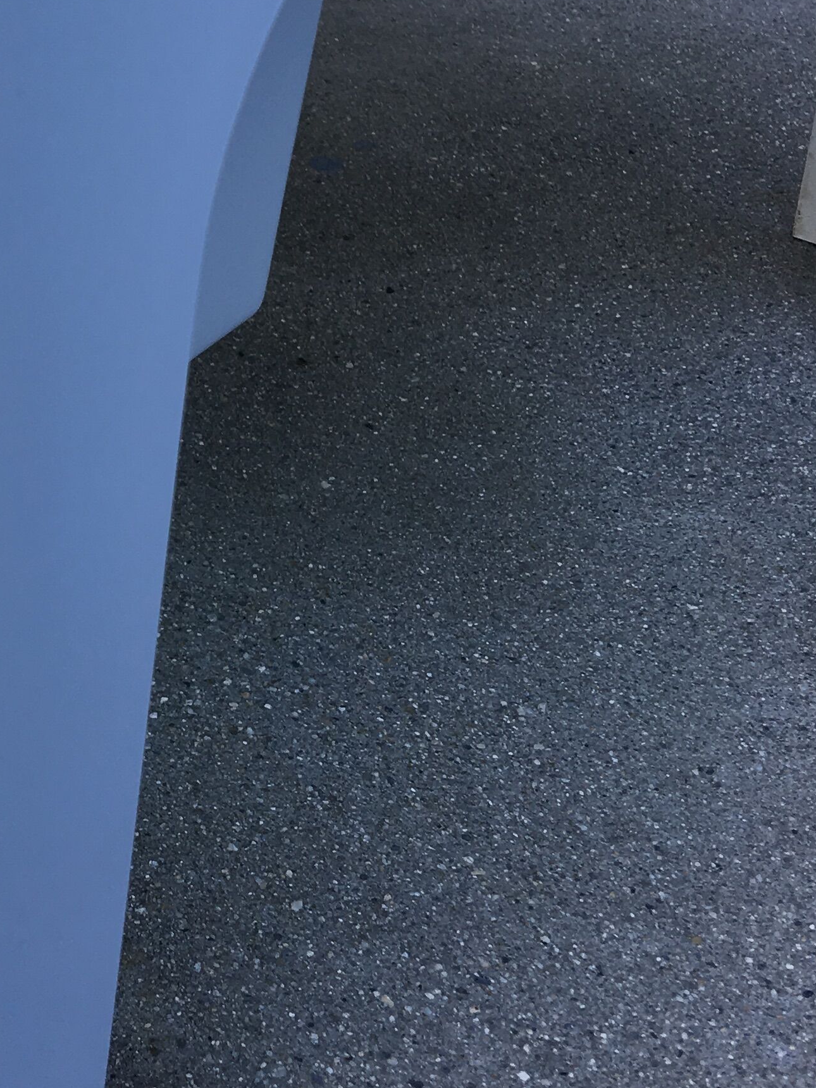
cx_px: -124
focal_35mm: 68
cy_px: 366
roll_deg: -0.2
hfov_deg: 20.4
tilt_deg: -32.2
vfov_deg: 28.4
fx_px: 2137
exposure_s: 1/100
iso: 25
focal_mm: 4.15
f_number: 2.2
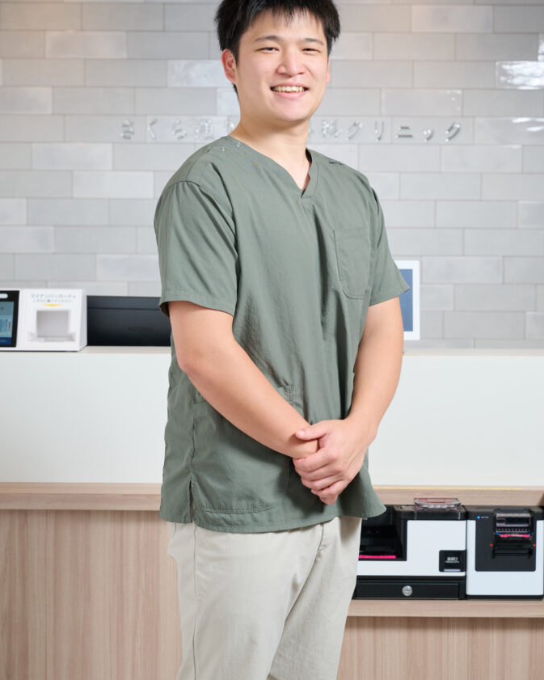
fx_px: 1610
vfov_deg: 23.8
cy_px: 307
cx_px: 275
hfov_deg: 19.2
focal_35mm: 80
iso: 250
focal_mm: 70
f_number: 7.1
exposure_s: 1/125
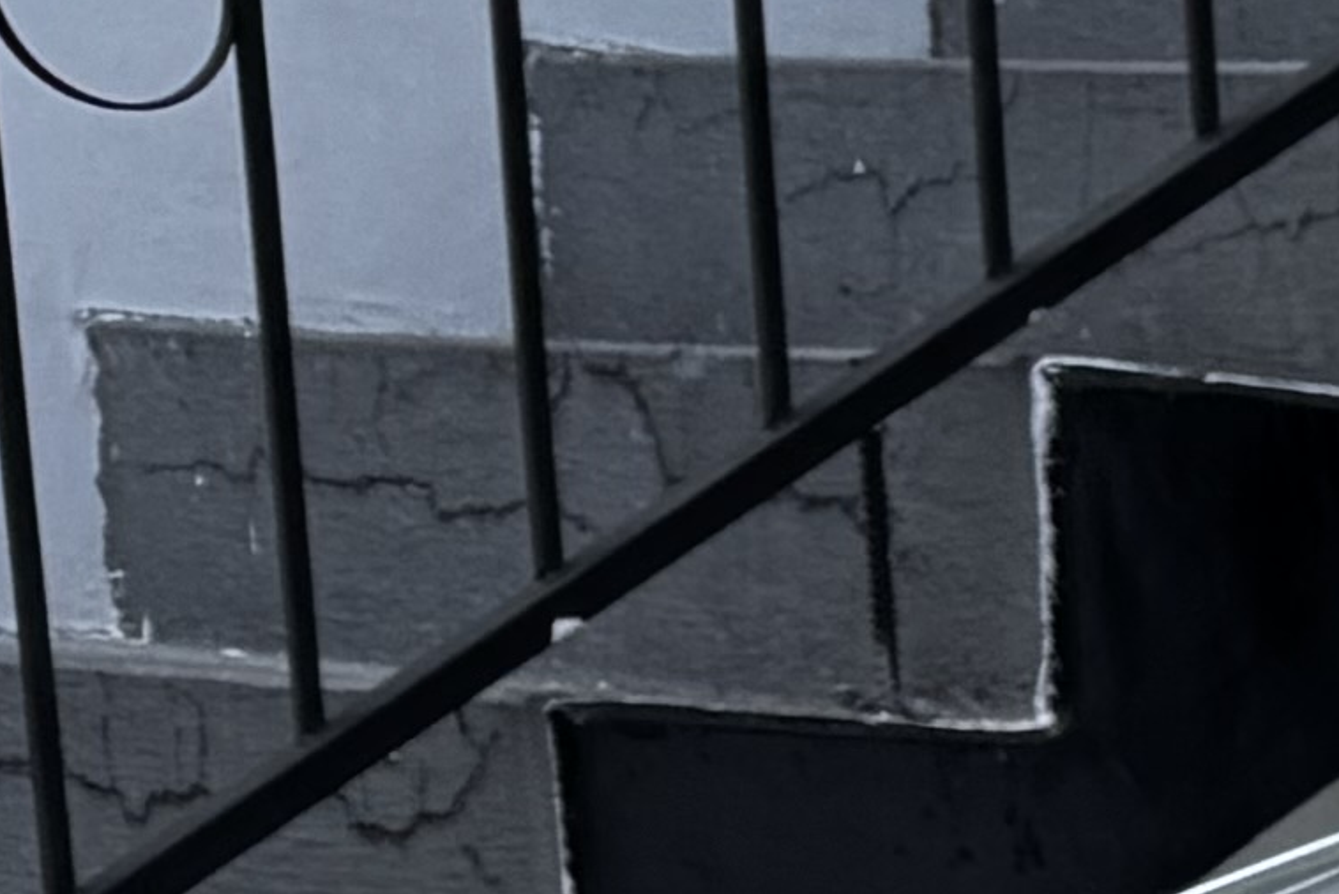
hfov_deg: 8.3
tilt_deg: -14.8
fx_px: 6995
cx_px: 4639
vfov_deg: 6.6
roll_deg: -4.0
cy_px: 2756
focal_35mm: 188
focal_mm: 6.76
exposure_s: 1/1818
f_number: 1.78
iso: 80
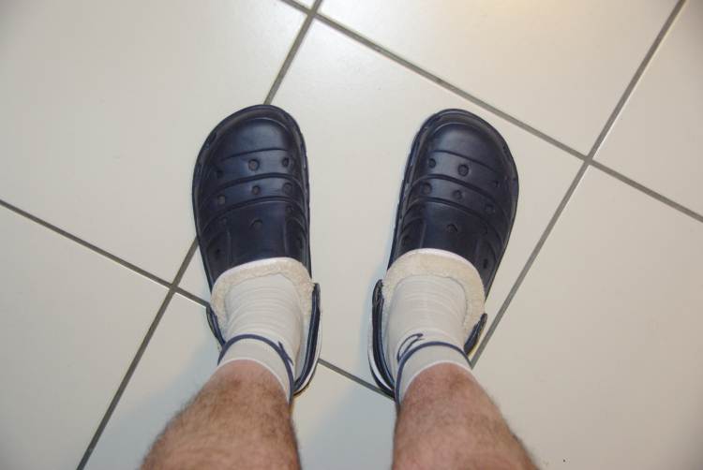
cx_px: 352
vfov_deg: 23.4
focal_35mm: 58
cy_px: 235
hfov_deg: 34.4
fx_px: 1134
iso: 1600
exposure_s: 1/60
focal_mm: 38.75
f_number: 5.6
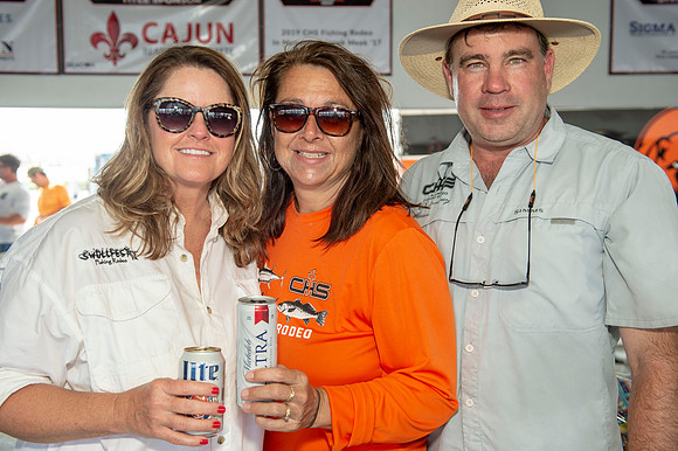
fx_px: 828
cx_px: 339
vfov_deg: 30.5
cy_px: 226
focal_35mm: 44
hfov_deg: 44.5
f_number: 5
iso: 200
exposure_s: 1/100
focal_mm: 44
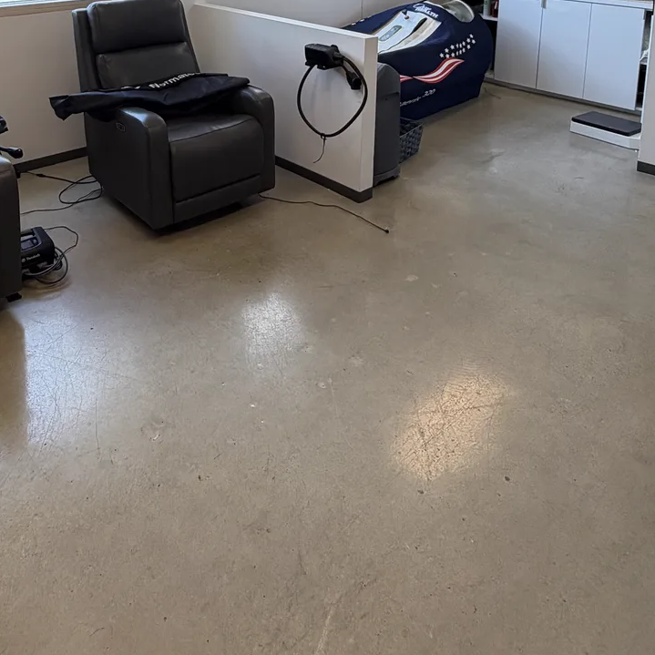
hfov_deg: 51.5
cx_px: 217
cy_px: 17
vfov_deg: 45.4
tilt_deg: -10.4
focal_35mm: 31
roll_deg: -0.1
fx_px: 664
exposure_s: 1/133
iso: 50
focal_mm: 2.22
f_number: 2.2
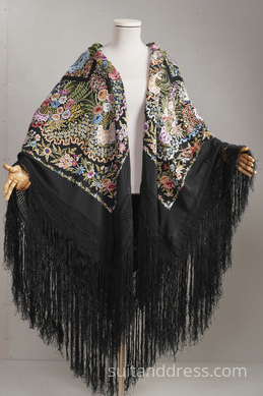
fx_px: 526
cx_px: 132
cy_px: 198
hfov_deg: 28.1
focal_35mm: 48
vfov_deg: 41.1
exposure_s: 1/15
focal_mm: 32
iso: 320
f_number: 6.3
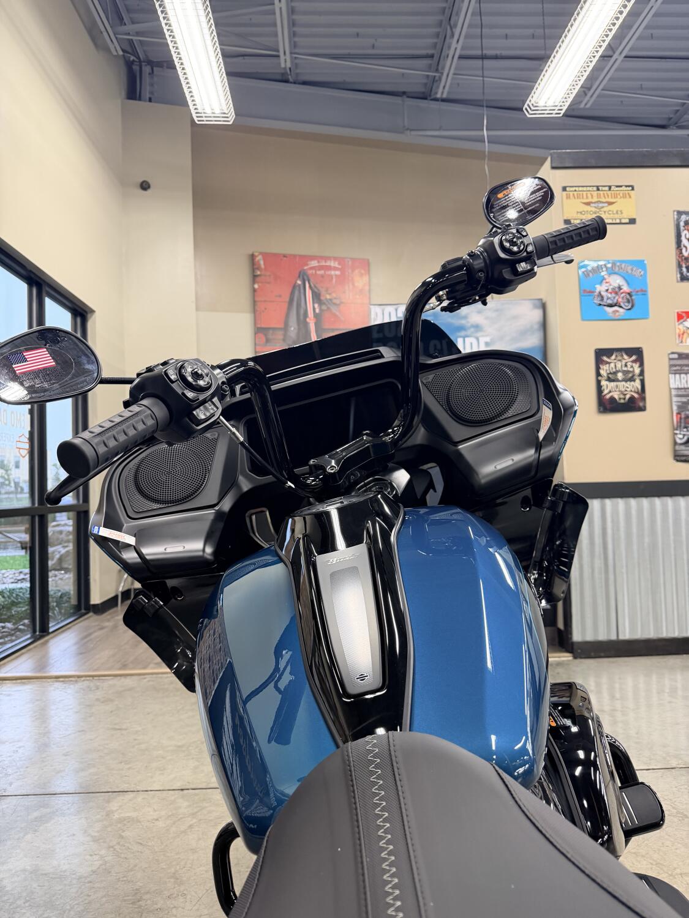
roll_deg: +1.2
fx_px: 637
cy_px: 459
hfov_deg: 56.8
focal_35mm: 24
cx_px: 344
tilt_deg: +2.6
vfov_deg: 71.6
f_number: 1.78
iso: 250
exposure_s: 1/60
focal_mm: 6.76
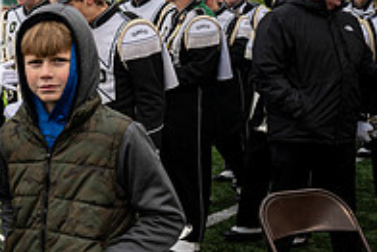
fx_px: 744
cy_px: 63
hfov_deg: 24.1
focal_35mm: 71
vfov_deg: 19.1
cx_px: -142
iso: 100
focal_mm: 24
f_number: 2.8
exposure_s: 1/500
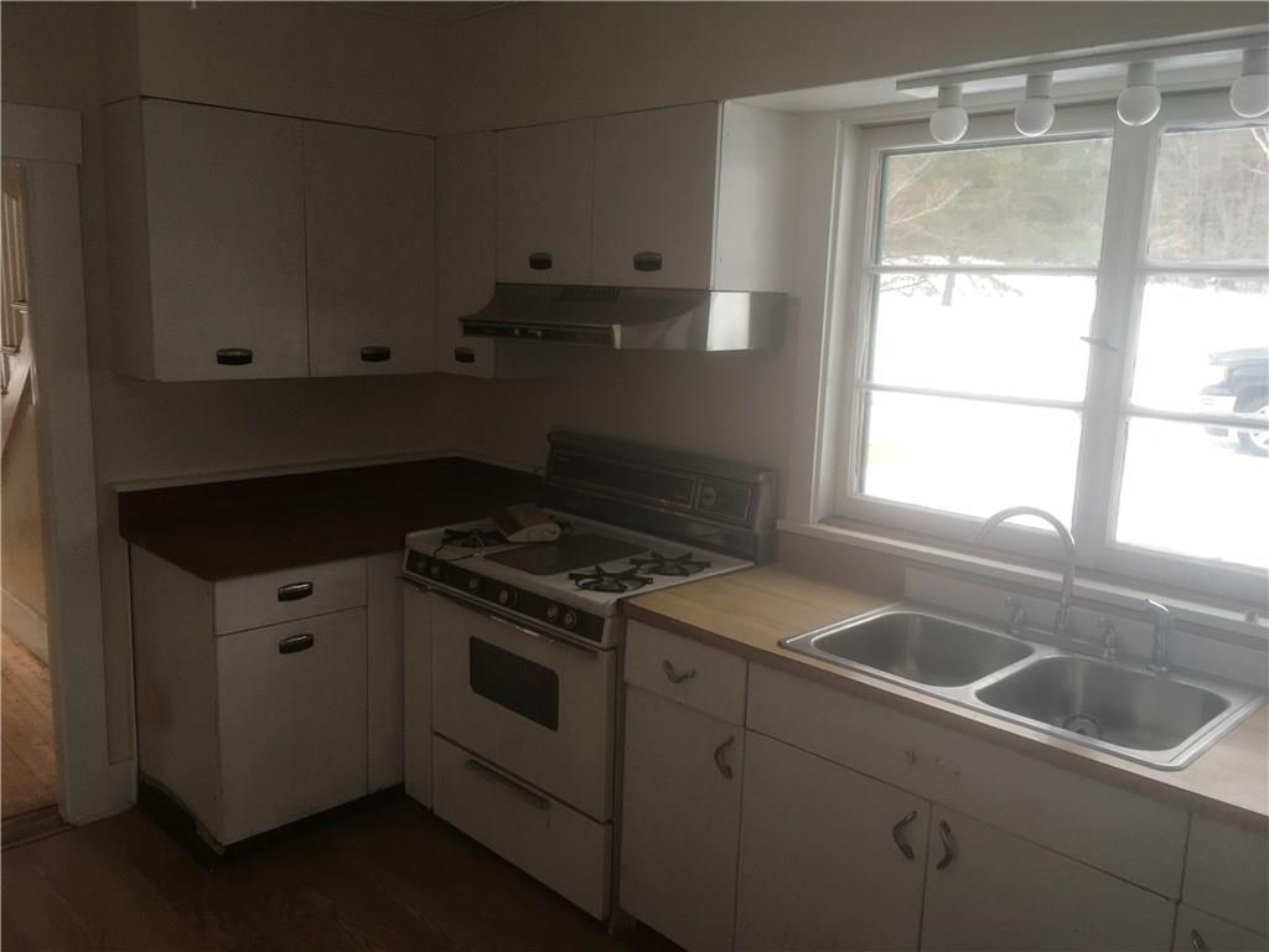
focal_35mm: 29
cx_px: 634
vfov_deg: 48.2
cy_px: 476
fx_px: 1063
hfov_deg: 61.7
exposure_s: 1/120
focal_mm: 4.15
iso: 40
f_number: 2.2
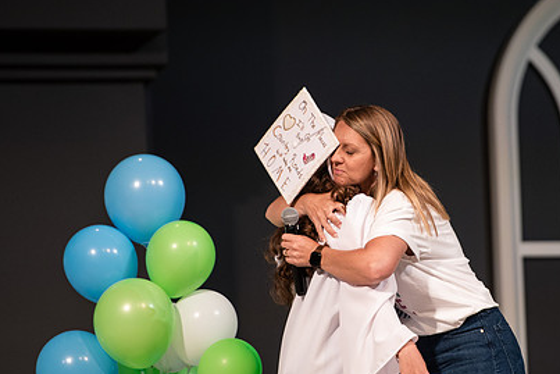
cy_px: 205
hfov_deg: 7.1
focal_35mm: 288
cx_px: 379
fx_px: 4481
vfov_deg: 4.8
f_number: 2.8
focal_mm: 200
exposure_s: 1/250
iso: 800
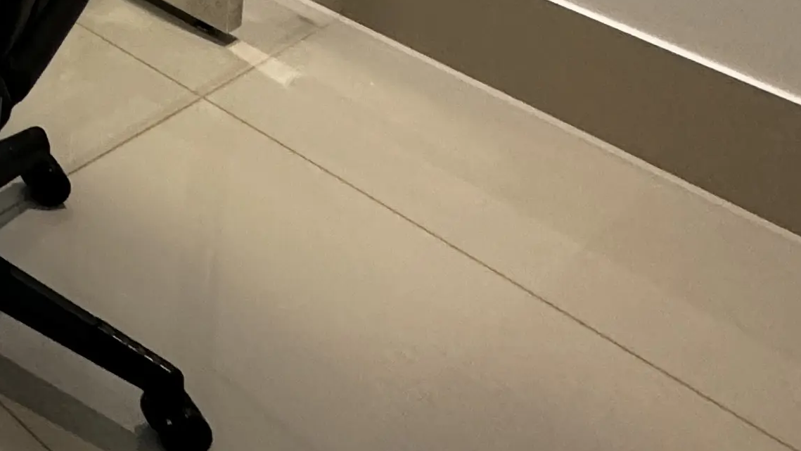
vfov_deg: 15.0
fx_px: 1147
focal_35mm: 54
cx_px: -553
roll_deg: +0.7
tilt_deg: -6.1
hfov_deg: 24.0
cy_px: -588
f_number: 2.2
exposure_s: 1/99
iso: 250
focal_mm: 2.22
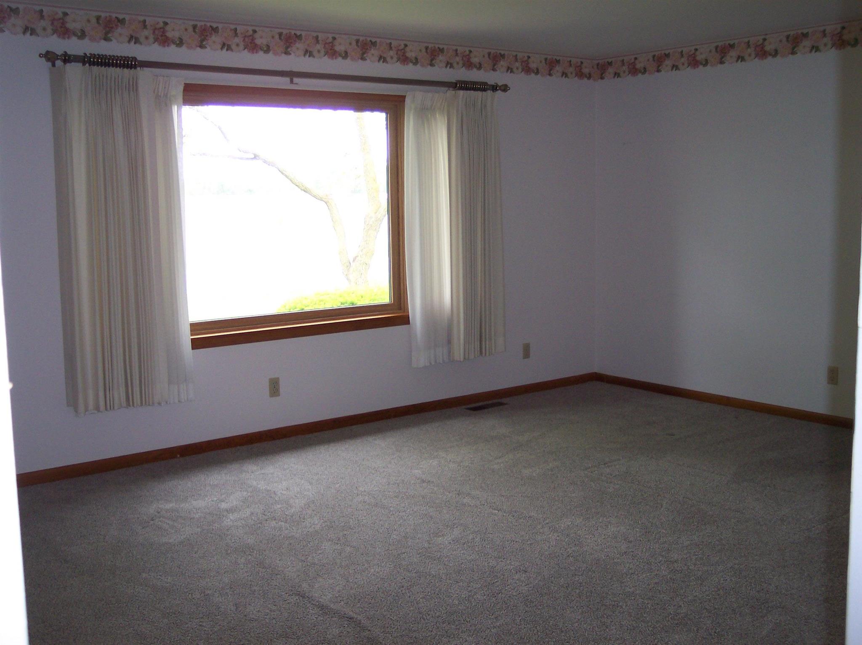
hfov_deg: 49.0
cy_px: 322
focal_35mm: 38
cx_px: 431
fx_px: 946
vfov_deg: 37.7
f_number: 2.8
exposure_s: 1/60
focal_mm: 8
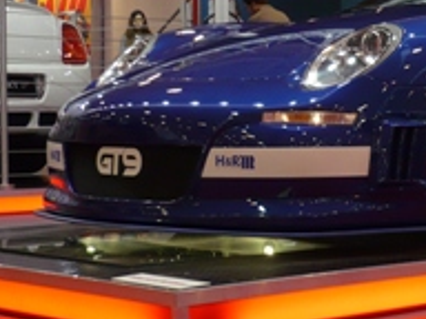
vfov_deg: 12.7
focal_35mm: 117
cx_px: 508
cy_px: 165
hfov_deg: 16.2
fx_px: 1440
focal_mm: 7.5
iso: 125
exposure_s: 1/30
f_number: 3.2
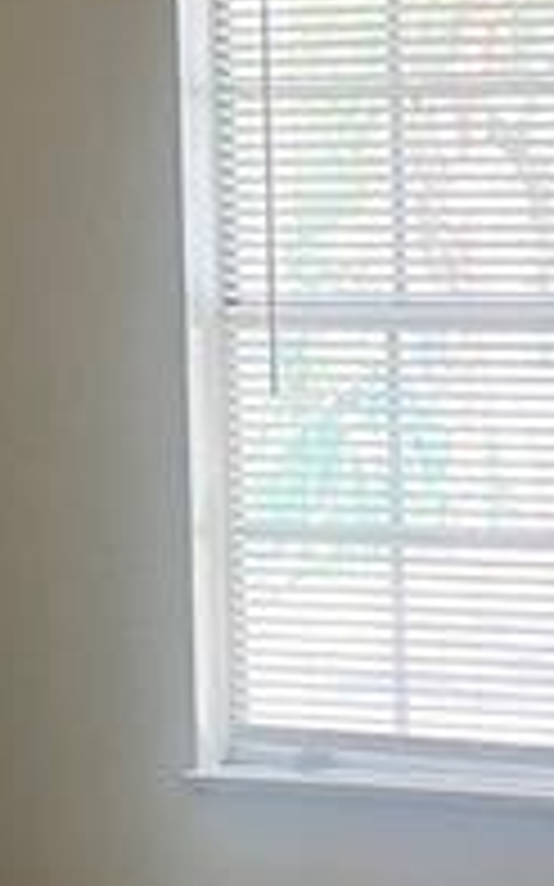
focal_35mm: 168
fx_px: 4061
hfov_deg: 7.7
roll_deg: +1.0
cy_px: 400
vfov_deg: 12.5
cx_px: 635
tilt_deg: -4.2
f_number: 1.5
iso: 125
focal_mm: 5.7
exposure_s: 1/63
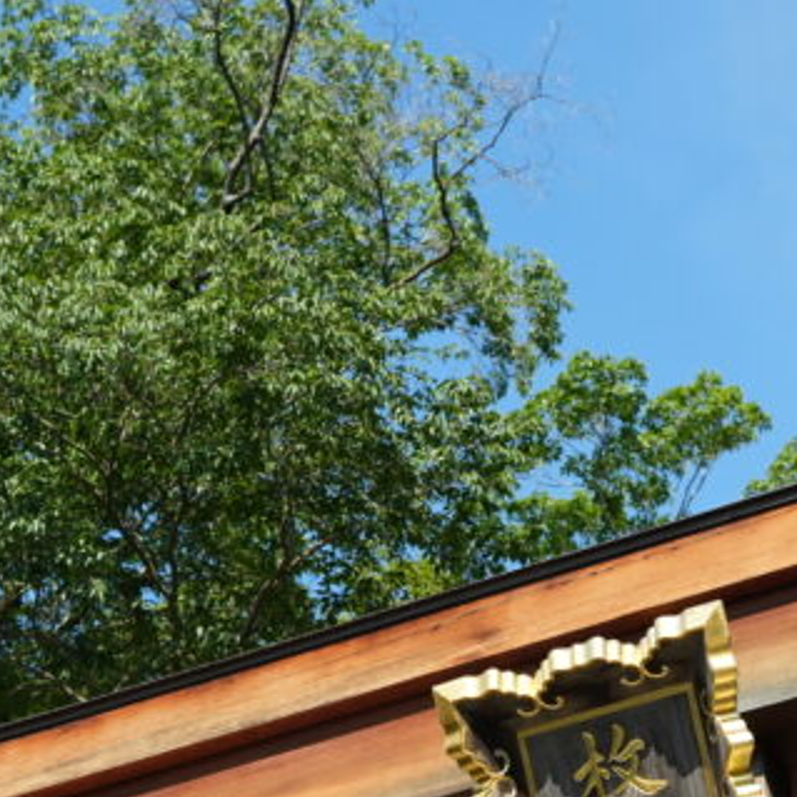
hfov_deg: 13.3
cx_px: 497
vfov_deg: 13.1
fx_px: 3412
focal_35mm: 131
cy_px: 833
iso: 250
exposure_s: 1/1600
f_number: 3.5
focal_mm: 48
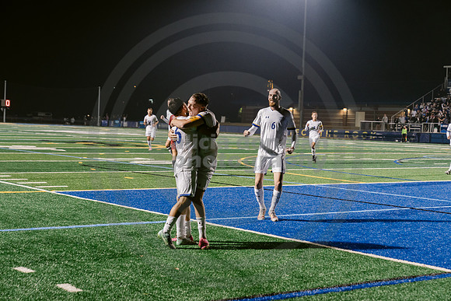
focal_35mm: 70
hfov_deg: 28.8
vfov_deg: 19.5
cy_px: 150
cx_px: 226
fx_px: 877
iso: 2500
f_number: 4
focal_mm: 70
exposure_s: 1/160
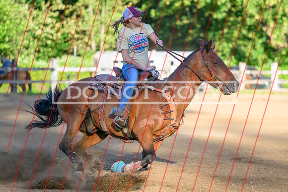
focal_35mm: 159
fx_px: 1269
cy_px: 99
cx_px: 162
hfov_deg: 12.9
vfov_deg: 8.7
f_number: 2.8
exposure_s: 1/2500
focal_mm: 125
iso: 450
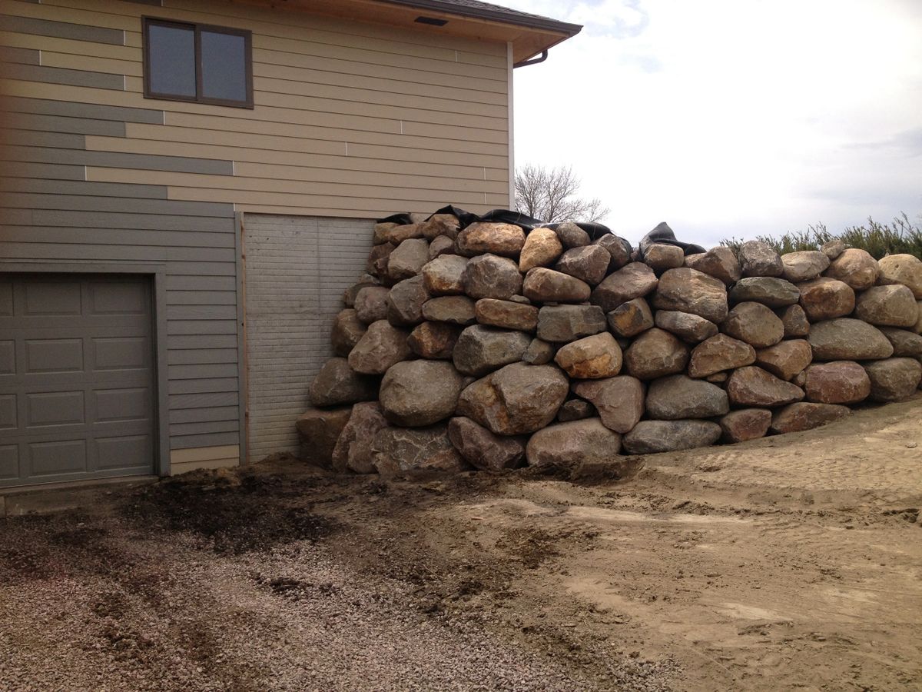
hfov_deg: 52.6
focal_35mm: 35
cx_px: 461
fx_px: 932
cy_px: 346
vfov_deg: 40.7
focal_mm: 4.28
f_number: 2.4
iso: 50
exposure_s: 1/1623
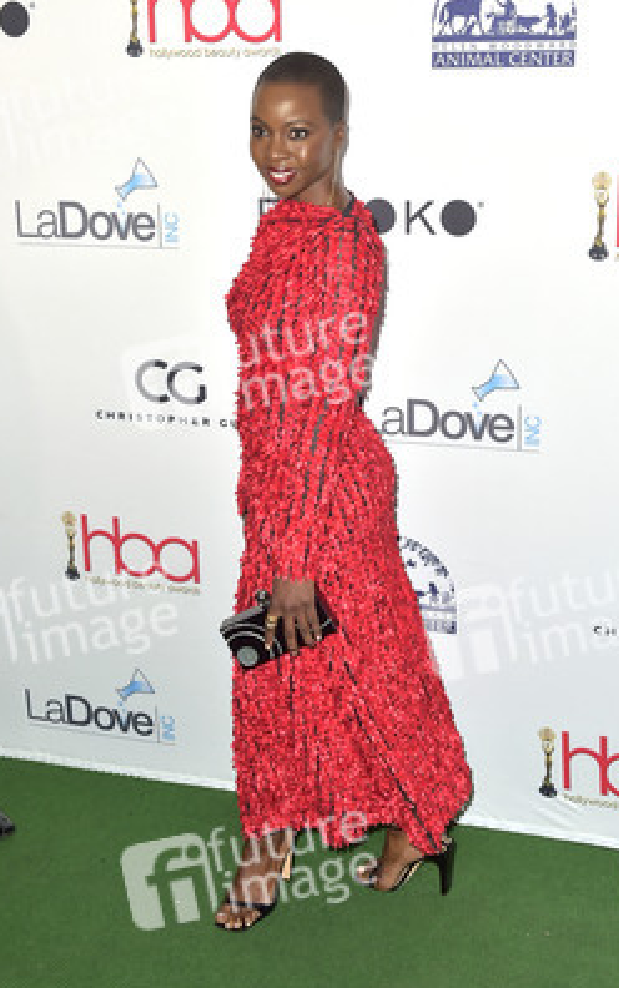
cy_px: 496
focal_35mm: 36
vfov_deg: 54.0
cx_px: 323
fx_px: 970
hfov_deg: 35.4
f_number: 6.3
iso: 400
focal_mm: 35
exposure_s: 1/250
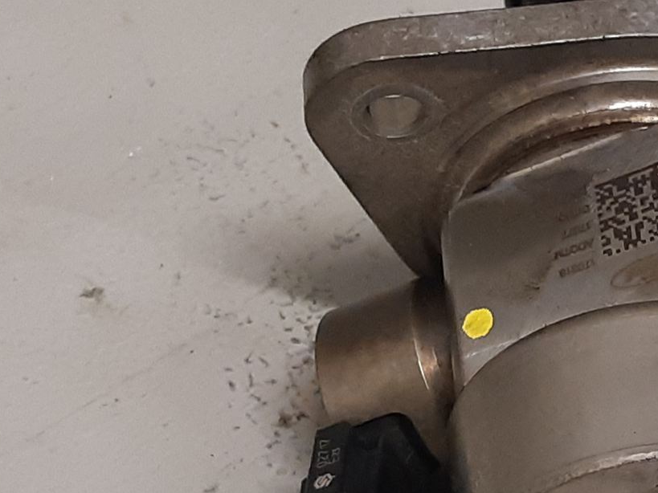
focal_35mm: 65
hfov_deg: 28.7
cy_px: 372
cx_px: 592
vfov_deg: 22.4
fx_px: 1235
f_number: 1.7
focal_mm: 3.93
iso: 160
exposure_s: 1/50
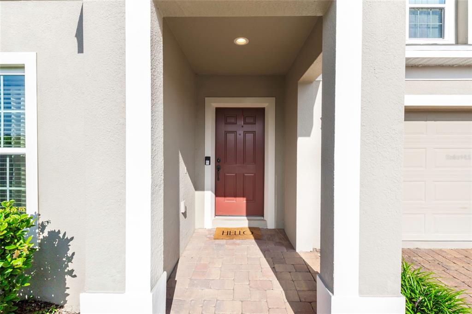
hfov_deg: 100.4
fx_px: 197
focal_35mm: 15
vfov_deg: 77.3
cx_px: 236
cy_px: 157
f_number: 8
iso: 200
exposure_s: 1/2500
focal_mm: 10
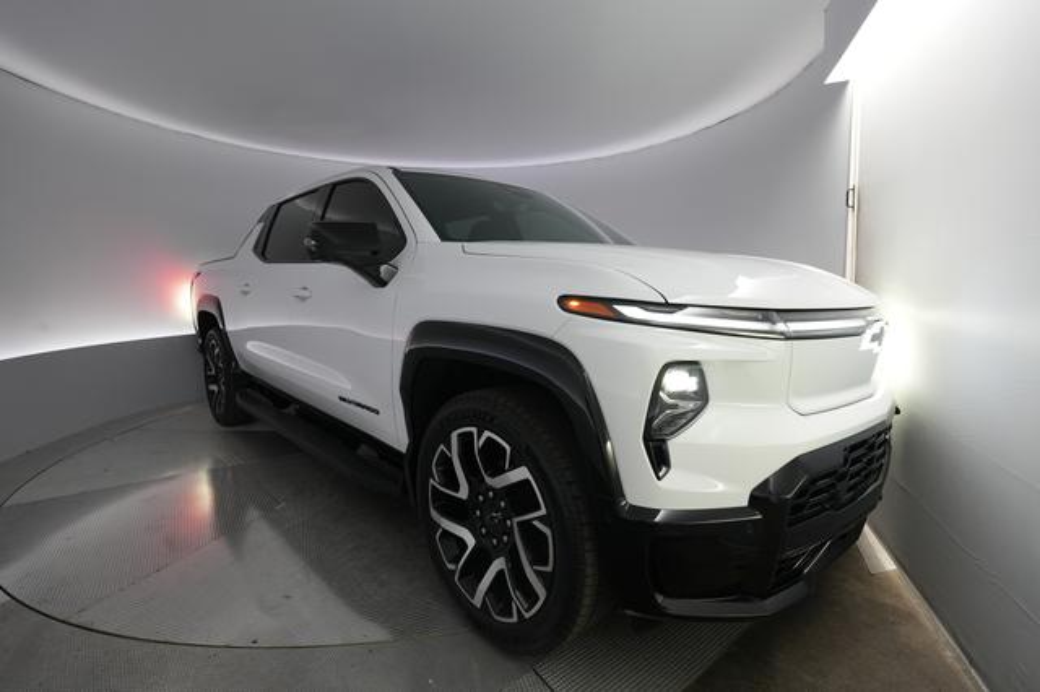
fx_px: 491
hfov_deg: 93.3
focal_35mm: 17
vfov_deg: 70.4
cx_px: 520
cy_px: 346
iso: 1250
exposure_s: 1/160
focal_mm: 17
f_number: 4
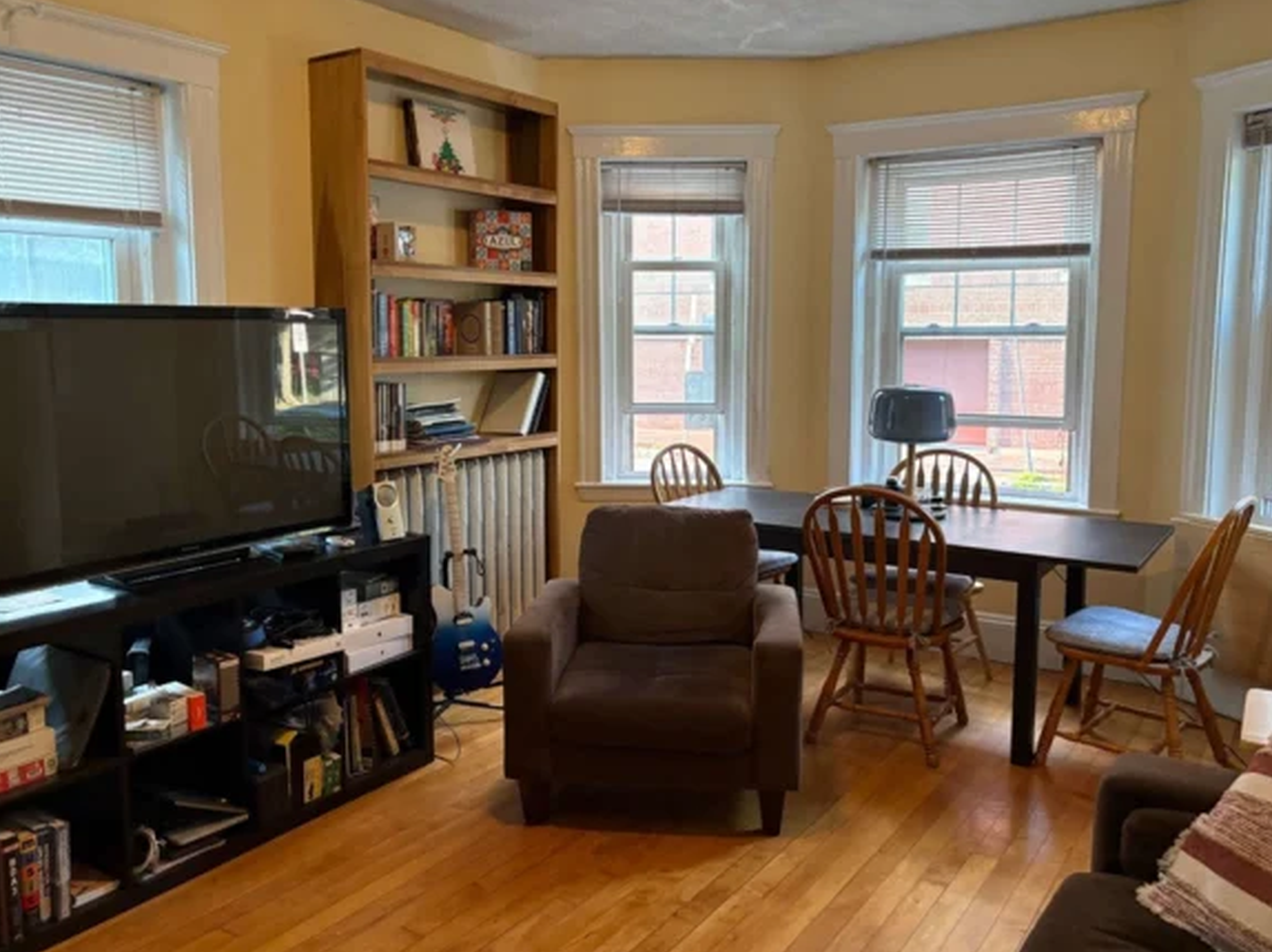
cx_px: 656
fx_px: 1065
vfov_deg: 48.2
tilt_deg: -4.6
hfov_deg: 61.7
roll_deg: +1.5
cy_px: 456
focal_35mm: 29
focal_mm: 5.96
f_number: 1.6
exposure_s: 1/60
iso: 250
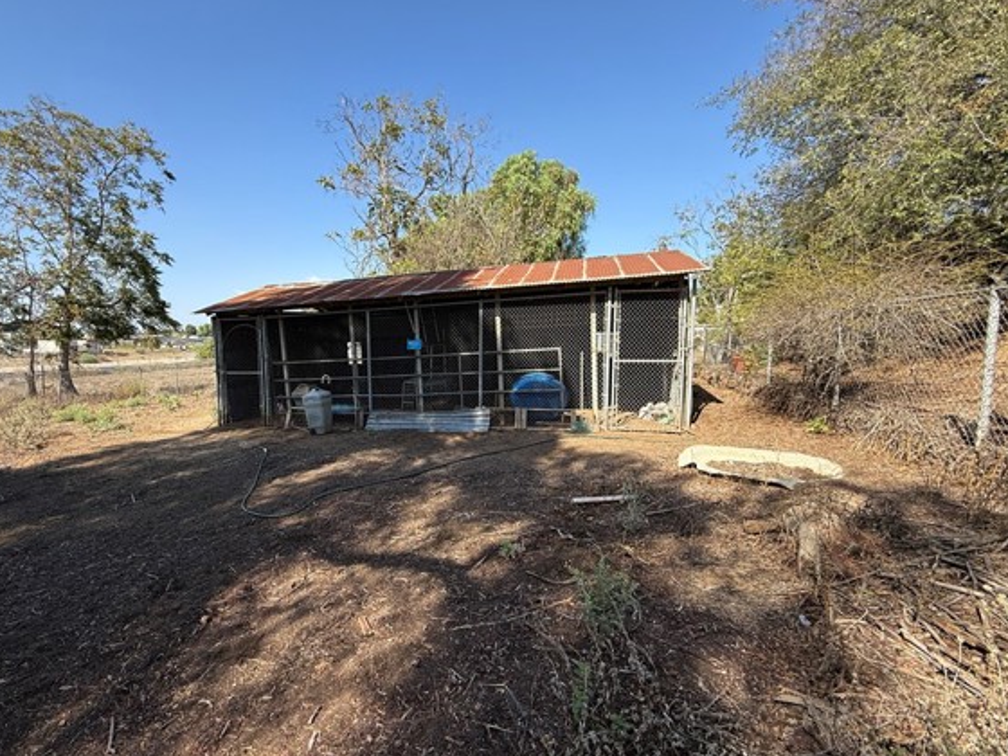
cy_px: 385
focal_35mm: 16
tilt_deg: -5.4
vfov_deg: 78.1
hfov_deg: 94.1
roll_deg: +0.1
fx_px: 466
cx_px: 450
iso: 50
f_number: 2.2
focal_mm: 2.22
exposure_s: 1/658
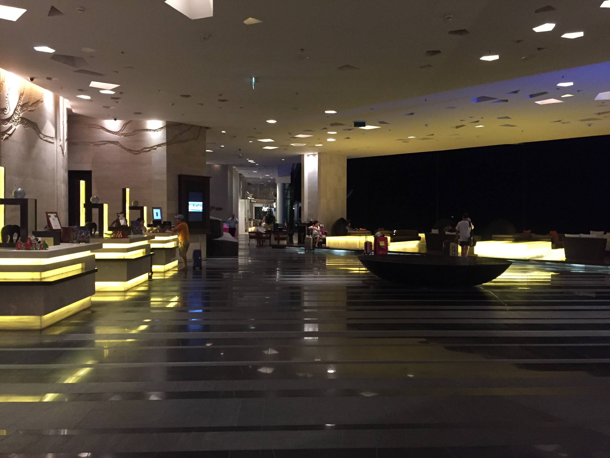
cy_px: 229
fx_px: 511
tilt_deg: -0.7
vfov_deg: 48.2
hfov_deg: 61.7
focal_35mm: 29
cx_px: 305
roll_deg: -0.4
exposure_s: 1/17
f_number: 2.2
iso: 320
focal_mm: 4.15
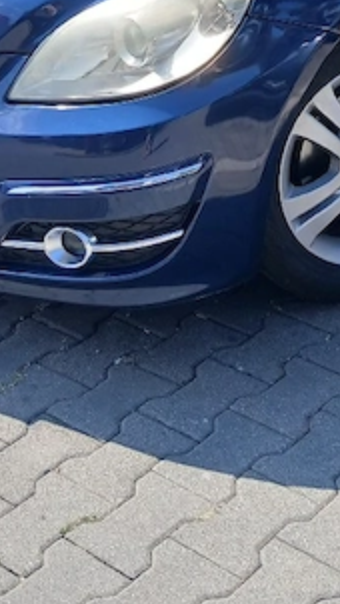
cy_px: -122
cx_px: 324
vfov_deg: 25.3
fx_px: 1201
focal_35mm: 75
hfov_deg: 15.9
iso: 20
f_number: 1.8
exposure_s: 1/238
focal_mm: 3.98
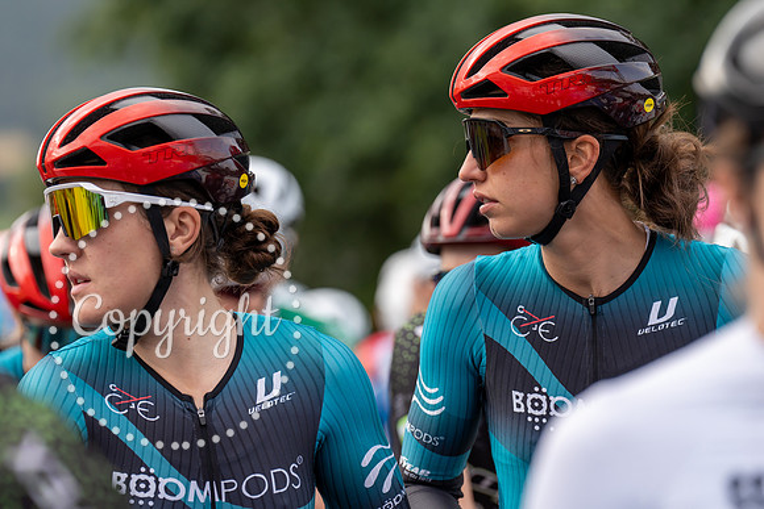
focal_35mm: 237
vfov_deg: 5.8
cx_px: 452
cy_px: 213
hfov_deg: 8.7
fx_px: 5025
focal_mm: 197
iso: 250
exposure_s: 1/800
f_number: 4
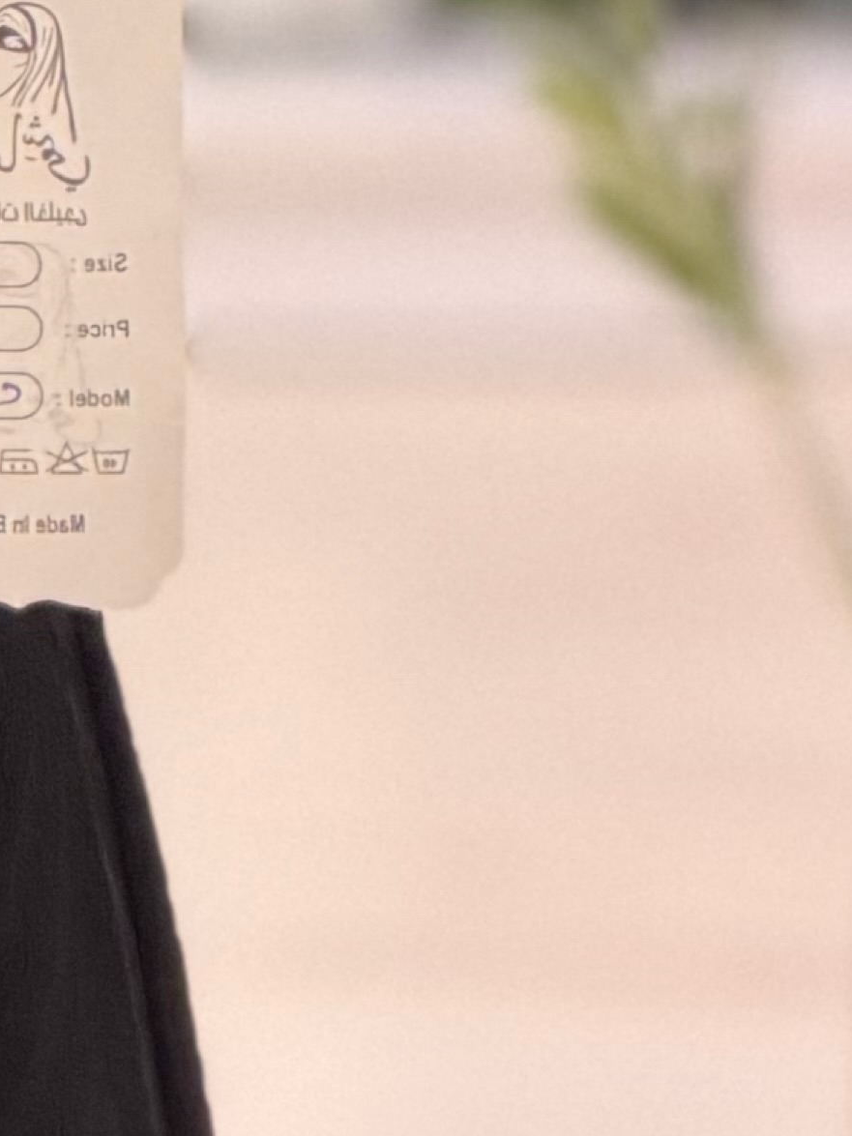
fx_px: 15952
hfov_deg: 3.0
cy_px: -588
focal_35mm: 486
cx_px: -1001
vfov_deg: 4.1
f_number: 2.8
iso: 400
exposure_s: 1/100
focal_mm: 16.89
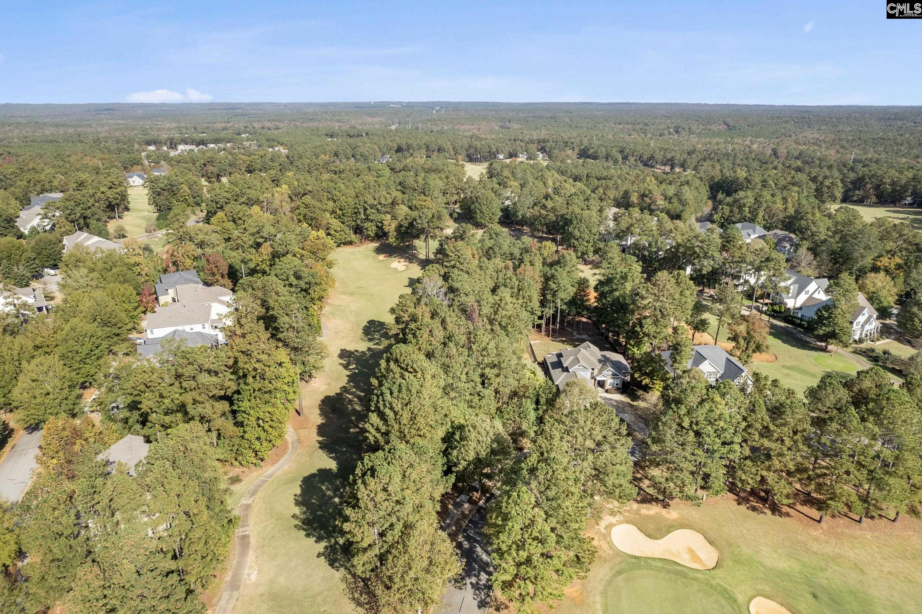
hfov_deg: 78.6
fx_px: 563
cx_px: 461
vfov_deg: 57.2
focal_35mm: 22
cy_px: 307
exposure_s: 1/1250
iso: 100
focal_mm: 8.38
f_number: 2.8
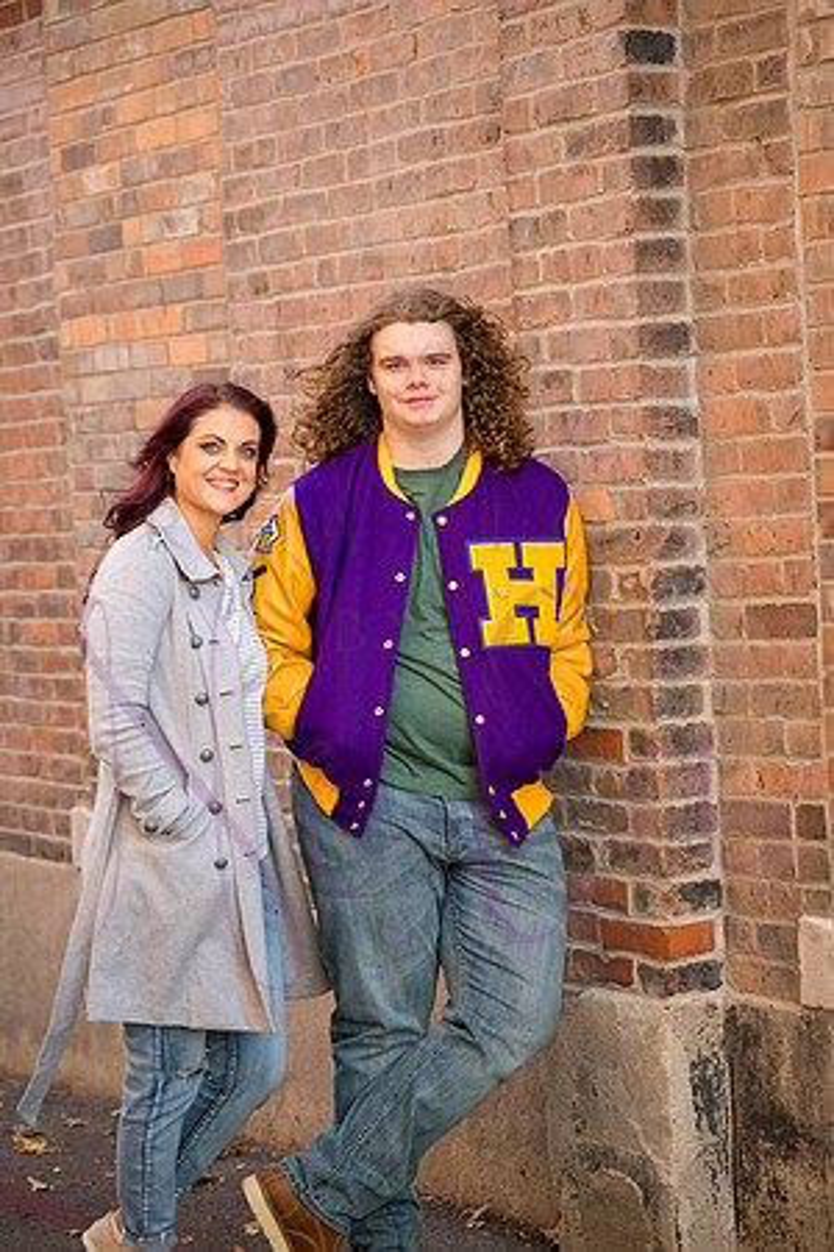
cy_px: 626
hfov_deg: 13.7
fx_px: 3475
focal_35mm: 100
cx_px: 417
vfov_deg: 20.4
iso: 640
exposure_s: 1/400
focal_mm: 100
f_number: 4.5
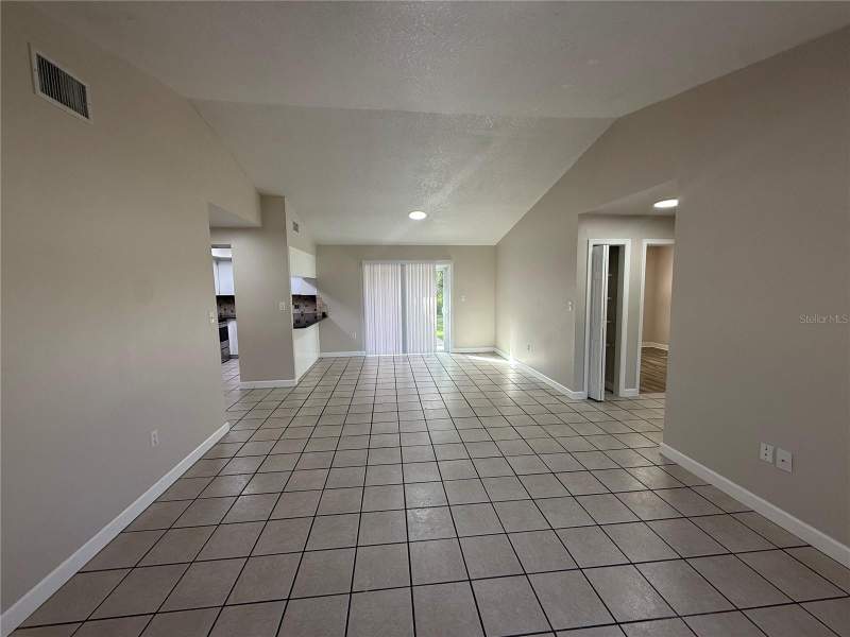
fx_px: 344
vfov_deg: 85.7
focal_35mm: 14
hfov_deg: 102.1
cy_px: 318
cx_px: 425
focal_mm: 2.22
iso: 100
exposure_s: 1/120
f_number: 2.2
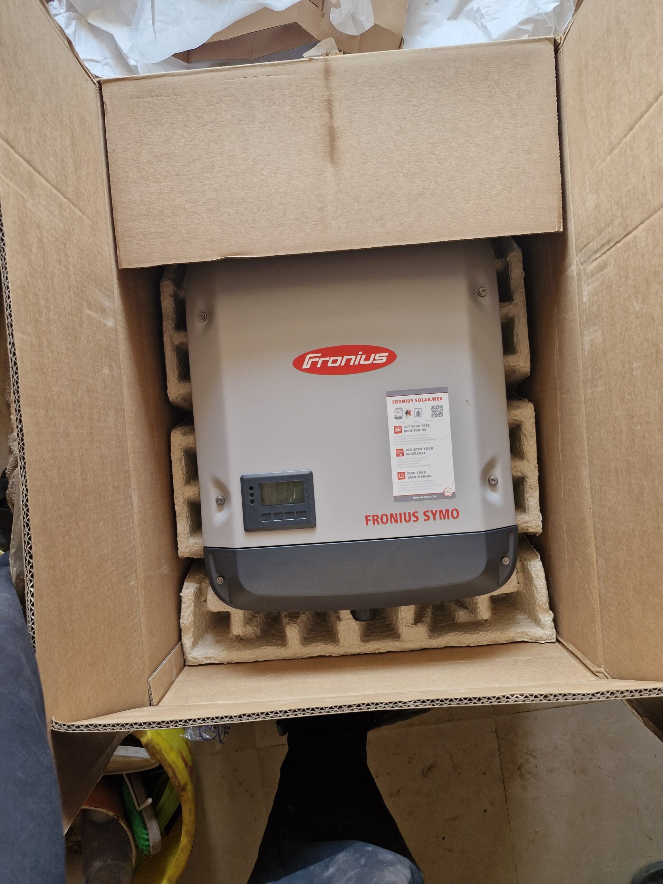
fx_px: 587
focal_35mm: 23
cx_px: 332
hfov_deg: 58.9
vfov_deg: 73.9
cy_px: 442
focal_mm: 5.54
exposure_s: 1/180
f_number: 1.8
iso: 160
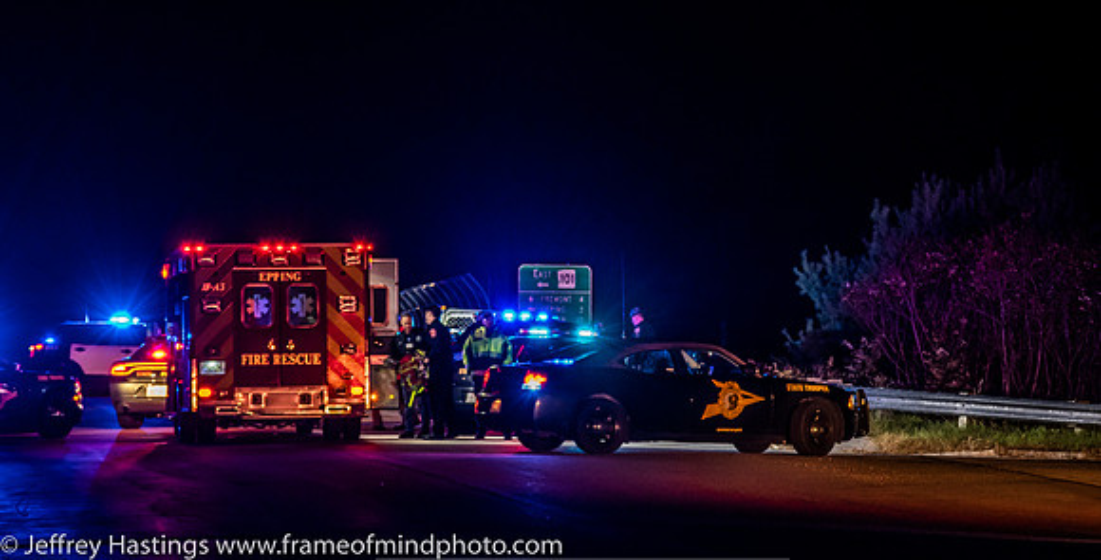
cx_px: 534
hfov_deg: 12.2
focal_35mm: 180
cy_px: 300
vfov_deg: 6.2
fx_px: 5143
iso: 2000
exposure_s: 1/40
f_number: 4.5
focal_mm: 105
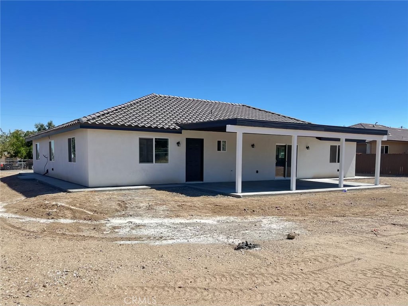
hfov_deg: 67.3
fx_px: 306
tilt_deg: +0.3
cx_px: 204
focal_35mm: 26
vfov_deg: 53.1
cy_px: 153
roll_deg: +2.4
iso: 50
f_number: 1.6
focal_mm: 5.1
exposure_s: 1/1075
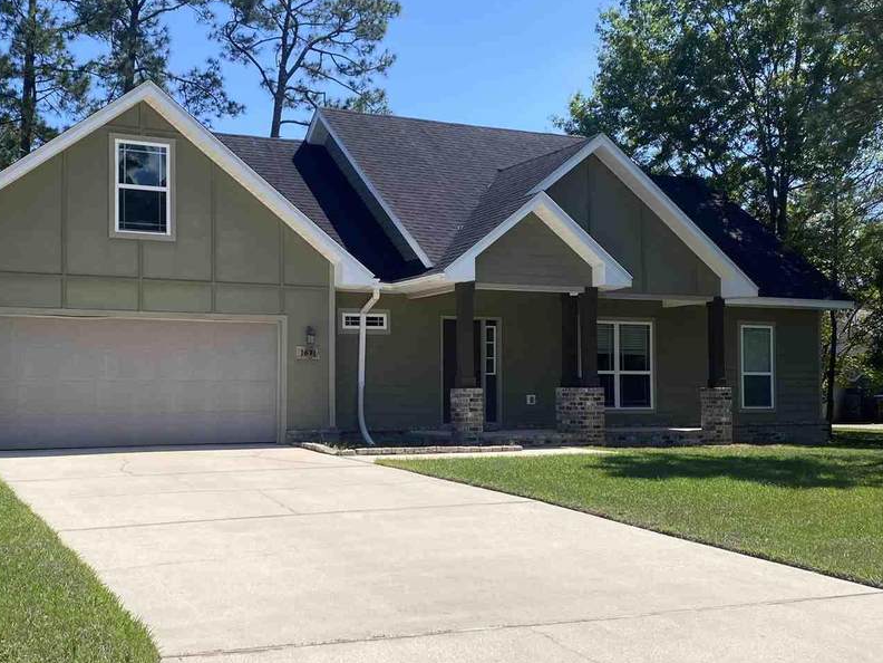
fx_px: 1071
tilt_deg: +2.9
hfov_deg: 44.7
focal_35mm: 42
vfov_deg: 34.3
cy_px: 371
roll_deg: +0.4
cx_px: 384
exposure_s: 1/3300
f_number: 1.8
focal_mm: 4.25
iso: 32
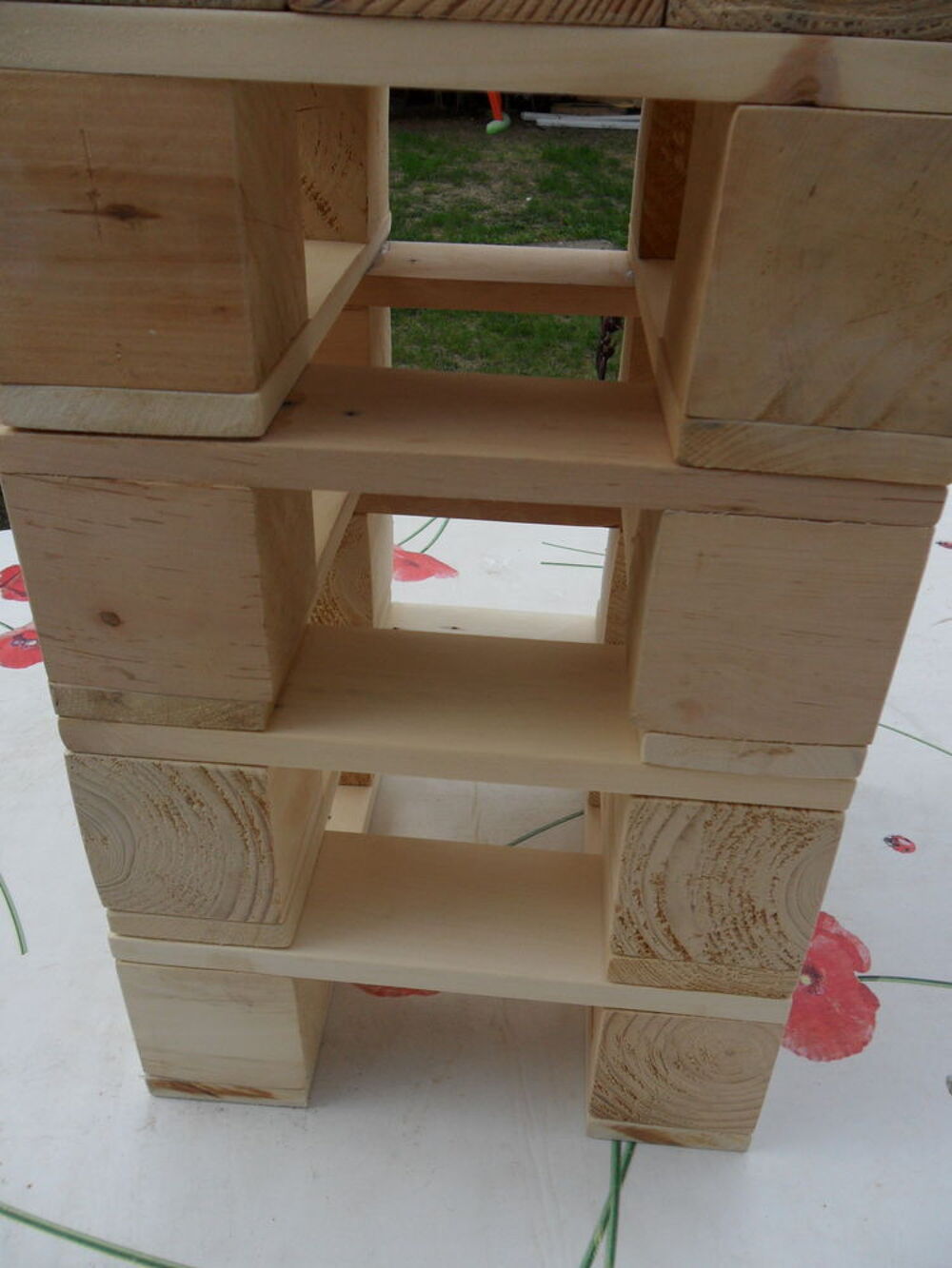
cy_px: 634
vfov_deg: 65.3
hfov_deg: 51.4
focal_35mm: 27
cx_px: 476
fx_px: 990
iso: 80
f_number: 3.5
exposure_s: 1/750
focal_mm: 4.9
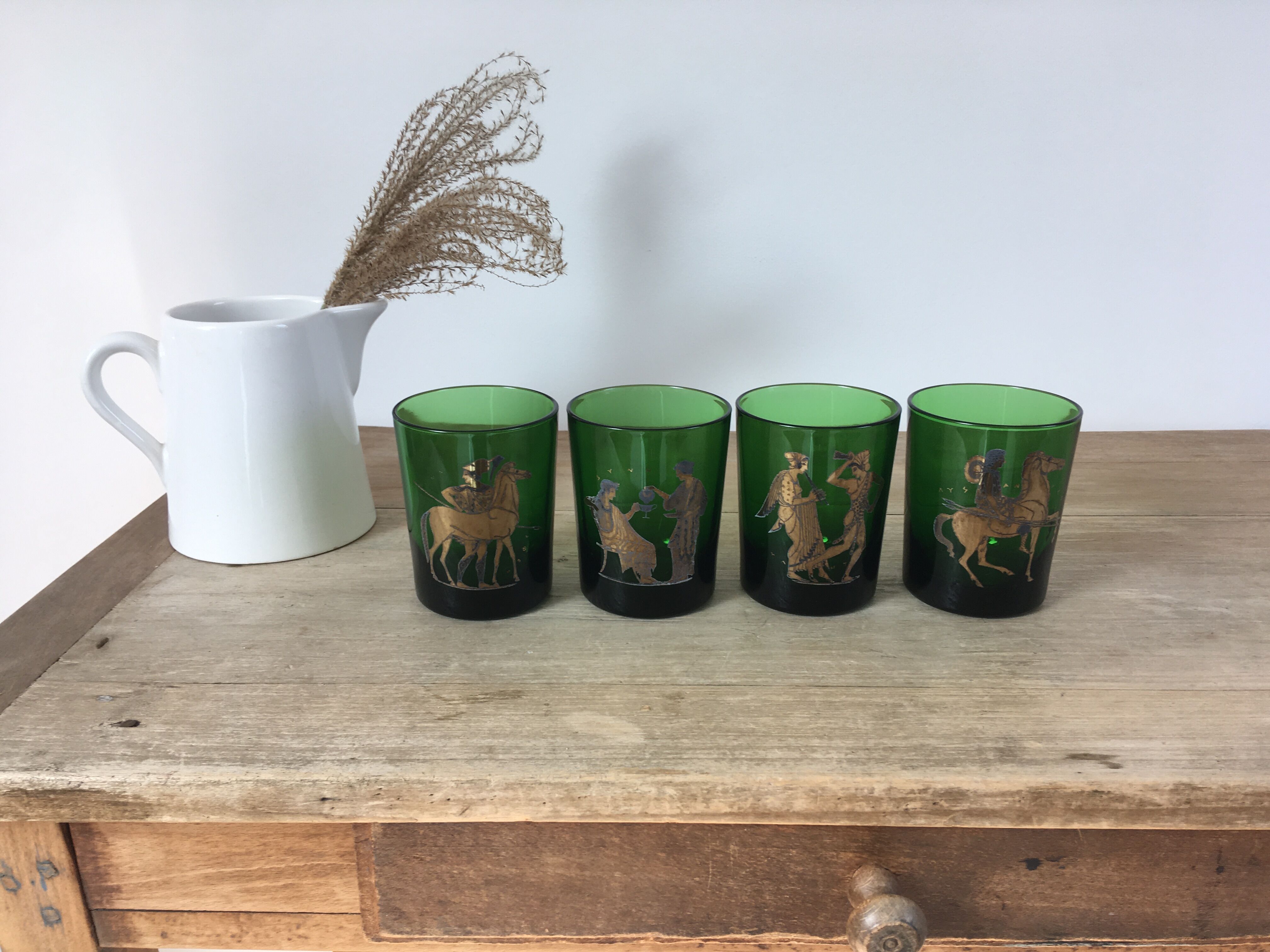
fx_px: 1064
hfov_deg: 61.7
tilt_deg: -16.3
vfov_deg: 48.2
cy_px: 476
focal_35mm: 29
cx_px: 635
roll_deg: -0.2
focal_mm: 4.15
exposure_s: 1/50
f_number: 2.2
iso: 25
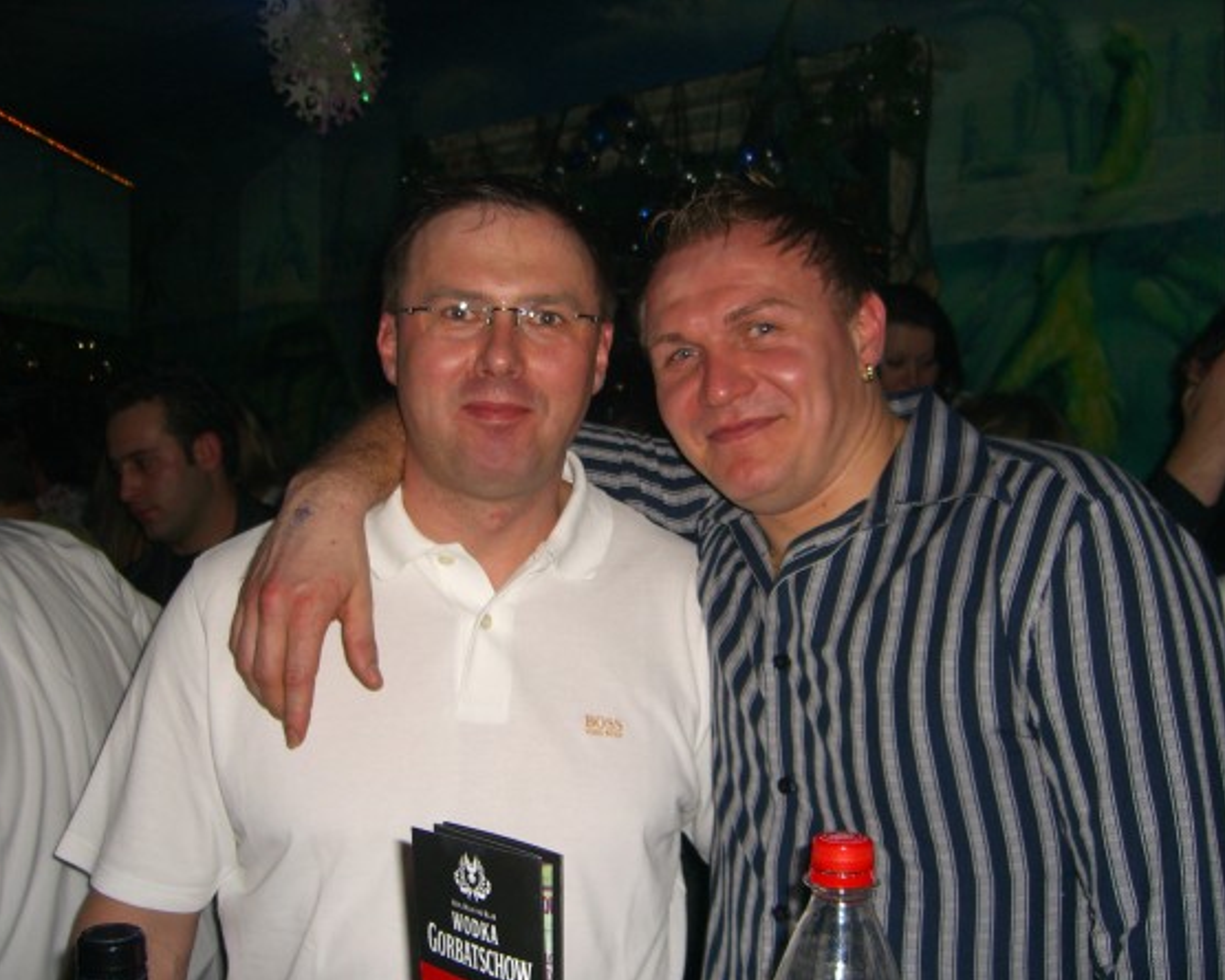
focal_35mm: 40
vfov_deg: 37.3
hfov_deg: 45.8
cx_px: 590
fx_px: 1450
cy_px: 493
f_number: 2.8
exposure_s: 1/60
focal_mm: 7.9
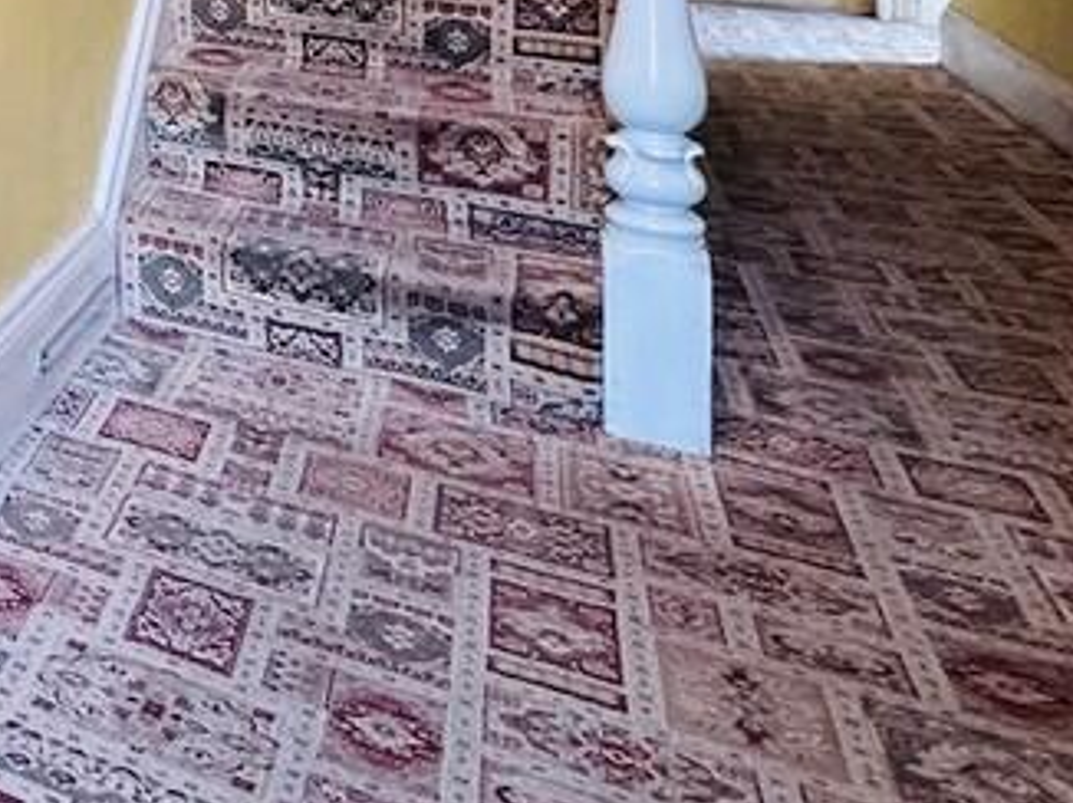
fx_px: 1363
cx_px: -448
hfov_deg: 29.9
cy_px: -247
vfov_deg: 27.3
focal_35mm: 44
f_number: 2.2
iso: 250
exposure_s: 1/50
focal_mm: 2.22
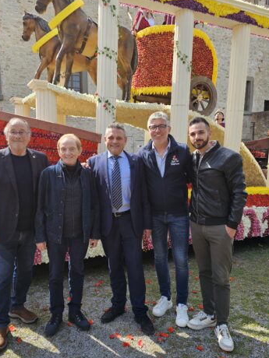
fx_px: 311
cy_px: 187
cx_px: 119
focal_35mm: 30
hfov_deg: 46.7
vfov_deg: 59.9
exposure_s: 1/282
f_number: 1.7
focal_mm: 6.3
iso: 10
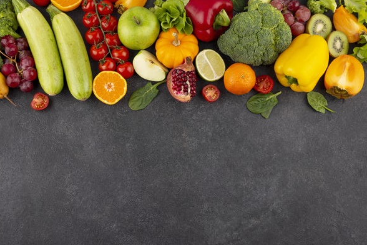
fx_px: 520
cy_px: 122
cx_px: 180
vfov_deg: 26.5
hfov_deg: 38.9
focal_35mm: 51
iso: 100
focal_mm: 50
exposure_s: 1/100
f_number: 9
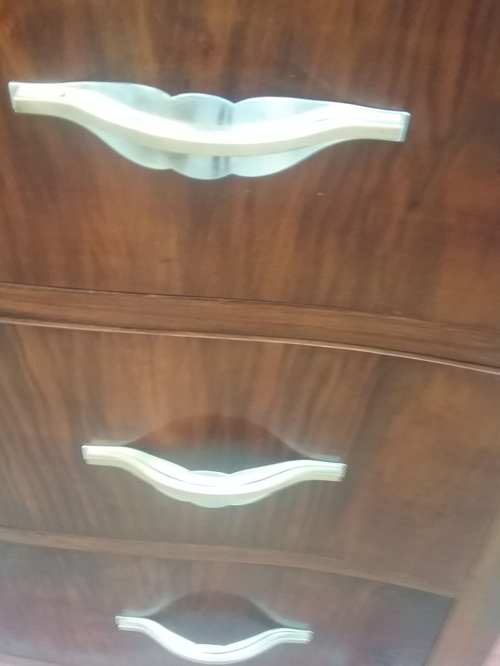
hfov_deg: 36.0
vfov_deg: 46.8
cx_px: 240
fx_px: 770
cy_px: 346
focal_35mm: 40
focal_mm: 3.3
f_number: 2.2
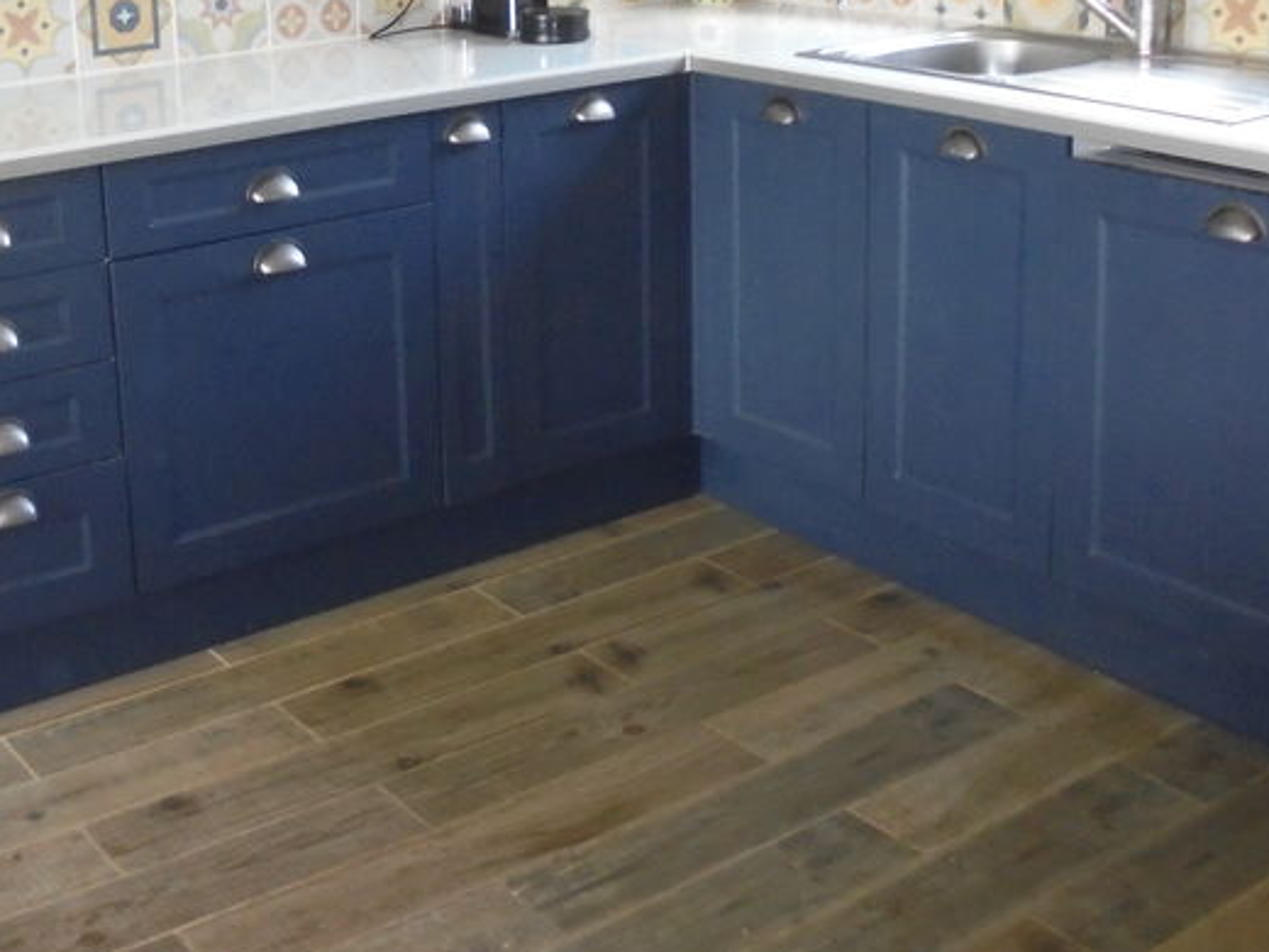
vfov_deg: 28.4
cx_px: 359
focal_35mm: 50
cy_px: 164
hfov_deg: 37.5
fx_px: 1833
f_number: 3.5
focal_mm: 4.6
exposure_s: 1/30
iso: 400
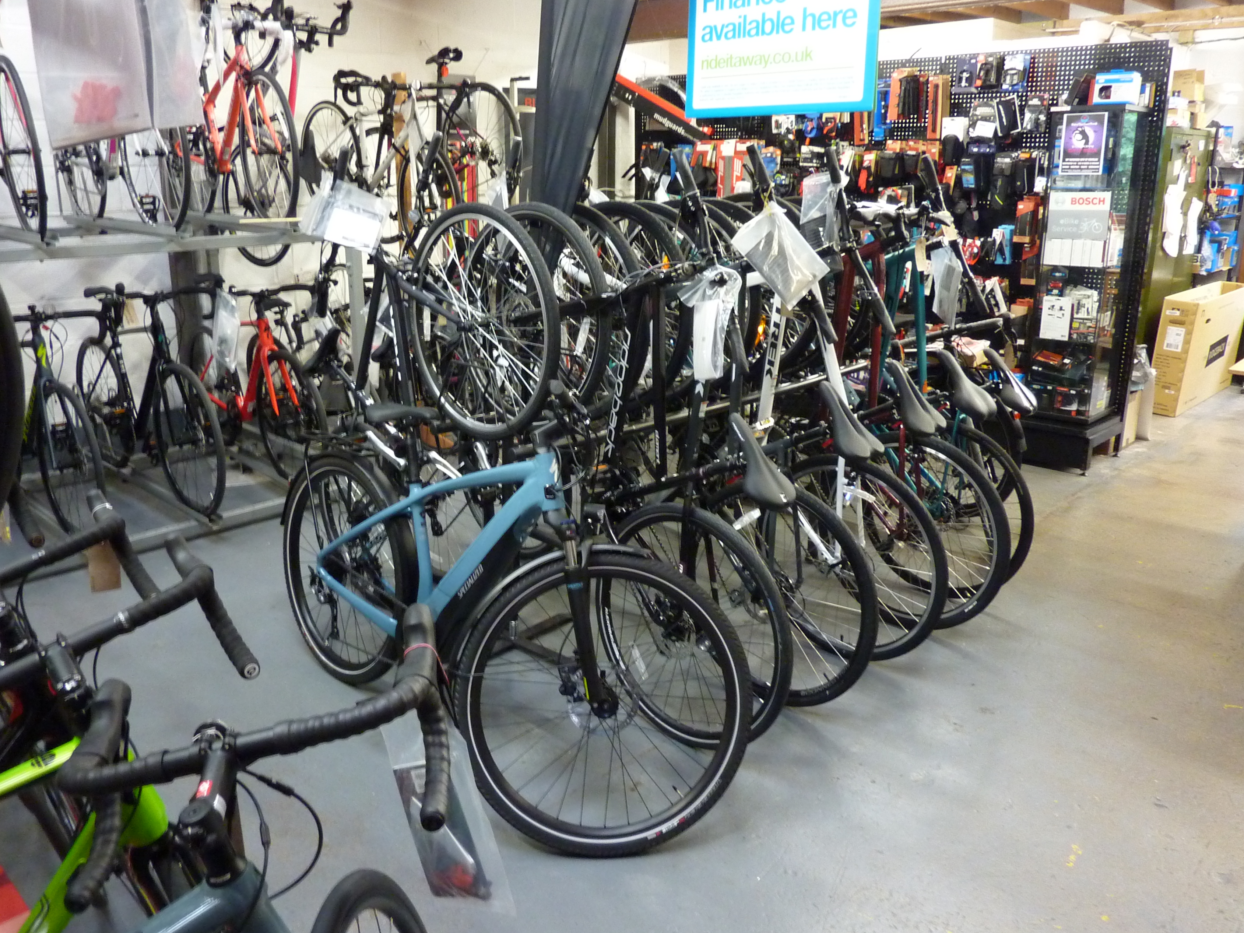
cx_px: 579
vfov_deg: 51.3
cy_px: 444
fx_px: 970
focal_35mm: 27
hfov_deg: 65.3
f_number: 3.3
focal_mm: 4.1
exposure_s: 1/8
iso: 400
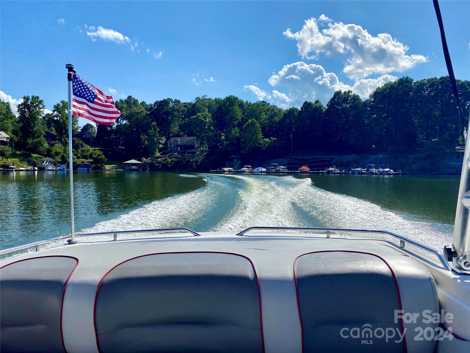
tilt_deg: -1.9
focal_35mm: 26
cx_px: 235
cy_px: 176
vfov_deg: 53.1
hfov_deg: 67.3
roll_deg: +1.3
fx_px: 353
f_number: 1.8
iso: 32
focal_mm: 4.25
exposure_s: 1/5236
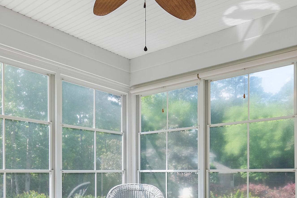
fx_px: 280
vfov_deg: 36.4
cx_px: 153
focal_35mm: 34
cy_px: 179
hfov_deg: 55.8
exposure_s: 1/100
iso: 100
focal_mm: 10
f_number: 4.5
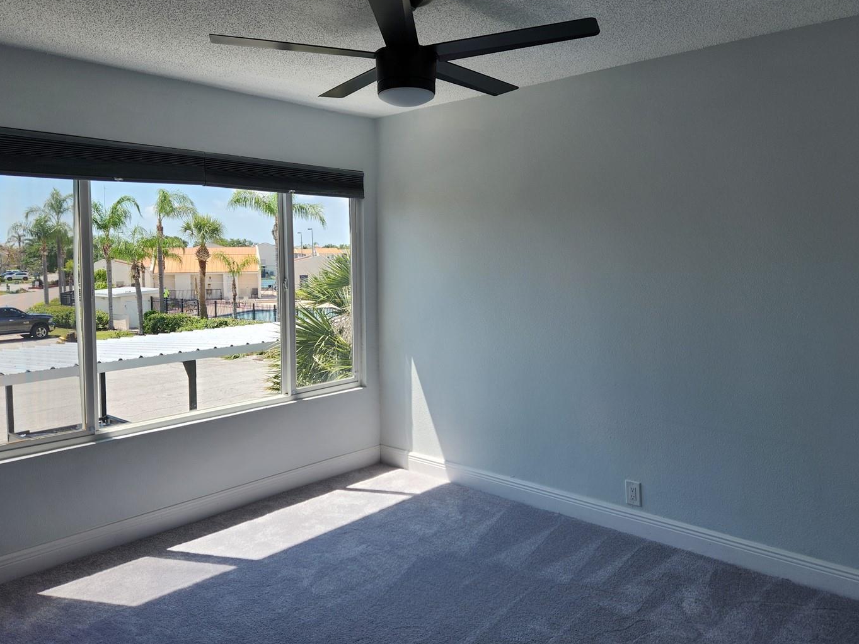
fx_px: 670
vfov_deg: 51.3
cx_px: 419
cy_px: 288
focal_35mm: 27
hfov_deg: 65.3
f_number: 1.8
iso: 20
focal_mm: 5.4
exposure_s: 1/722
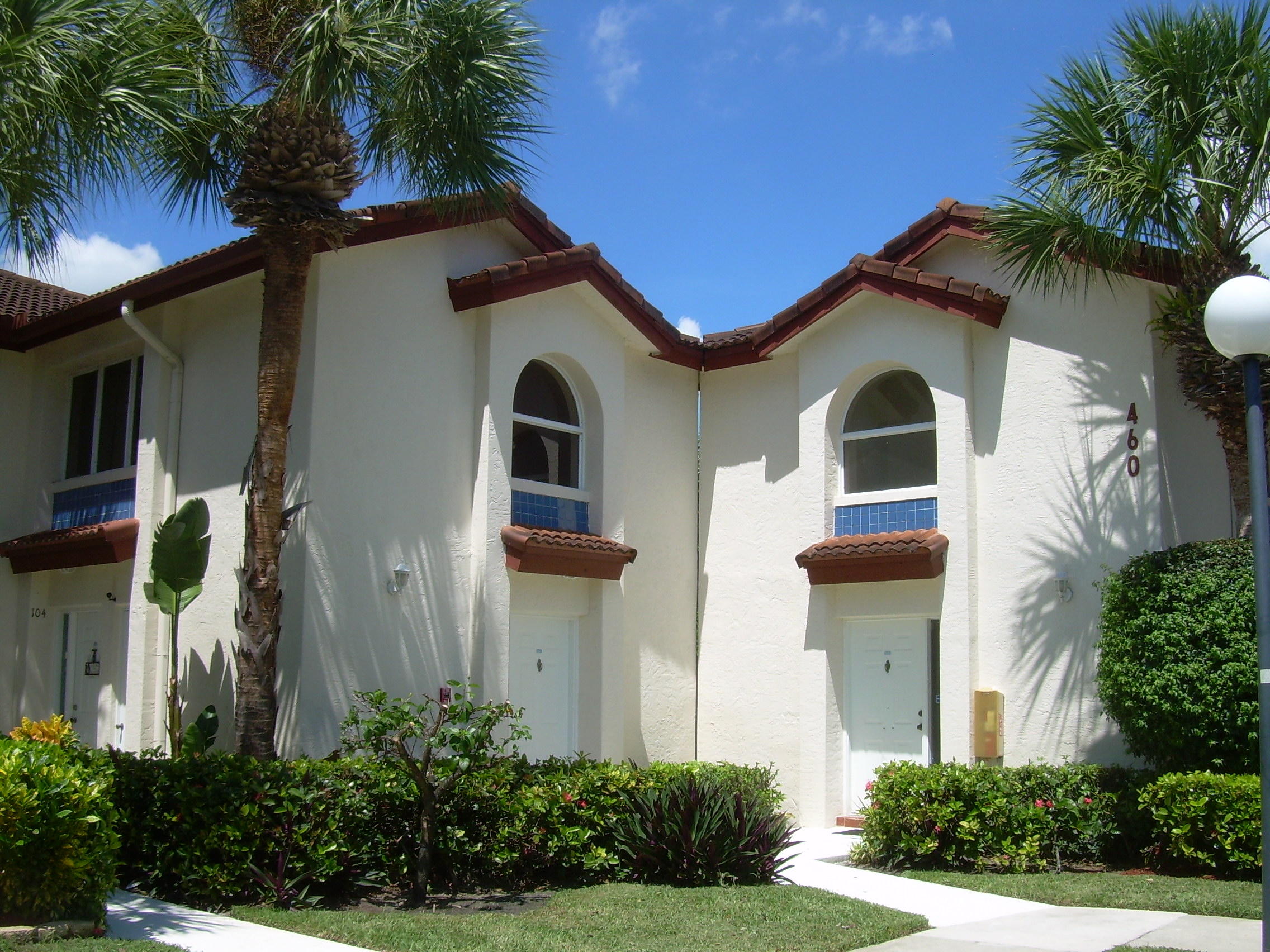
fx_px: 1394
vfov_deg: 37.7
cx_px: 635
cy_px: 476
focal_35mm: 38
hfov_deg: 49.0
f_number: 4.6
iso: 50
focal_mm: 6.3
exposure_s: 1/458
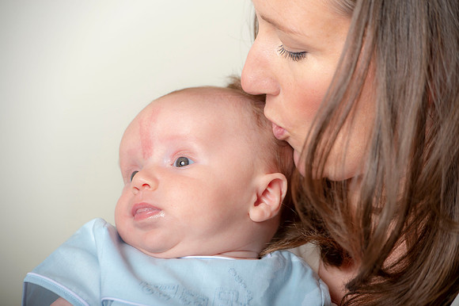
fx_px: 2421
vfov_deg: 7.2
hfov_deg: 10.8
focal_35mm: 190
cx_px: 230
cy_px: 153
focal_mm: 190
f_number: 5.6
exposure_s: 1/200
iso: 250
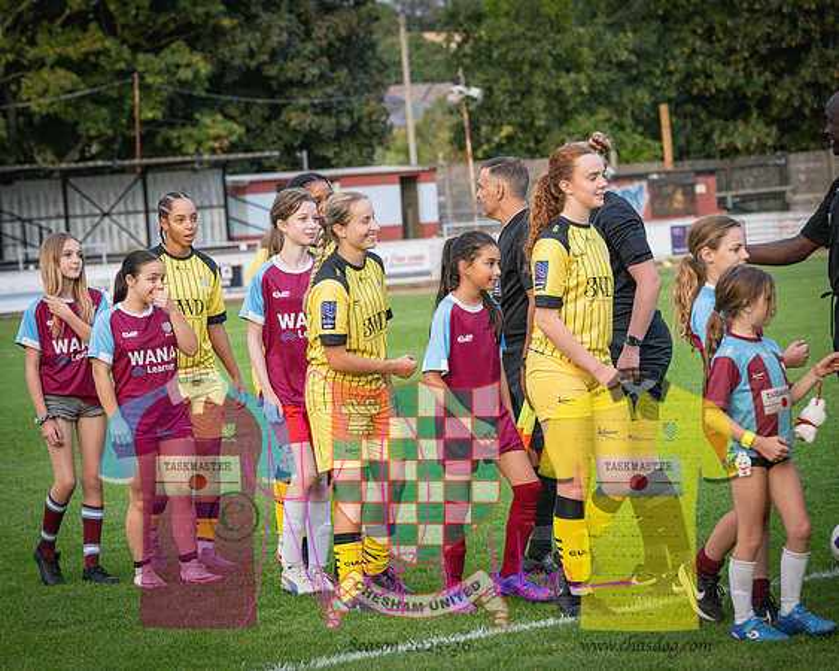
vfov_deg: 11.8
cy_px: 336
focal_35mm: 131
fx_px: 3243
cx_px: 336
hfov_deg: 14.7
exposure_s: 1/400
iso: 2000
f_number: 5
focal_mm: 116
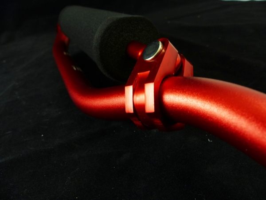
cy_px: 100
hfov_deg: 69.4
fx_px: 192
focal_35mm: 25
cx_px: 133
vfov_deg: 54.9
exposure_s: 1/4
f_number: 2.8
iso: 100
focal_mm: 4.5
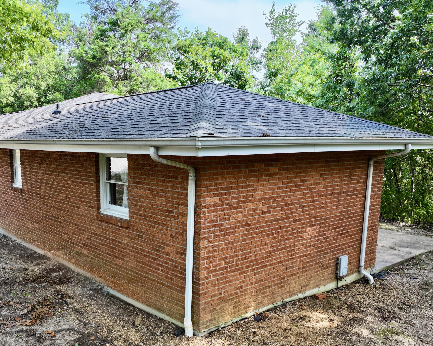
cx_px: 169
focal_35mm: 33
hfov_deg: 53.8
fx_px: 423
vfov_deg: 44.1
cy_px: 222
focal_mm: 12.29
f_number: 2.8
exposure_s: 1/120
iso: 100
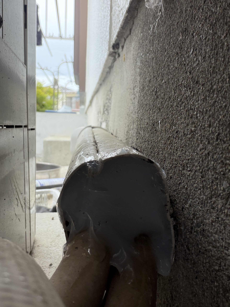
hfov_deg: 46.8
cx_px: 115
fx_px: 266
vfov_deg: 60.0
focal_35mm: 30
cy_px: 154
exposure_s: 1/121
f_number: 1.9
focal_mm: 2.71
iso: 50
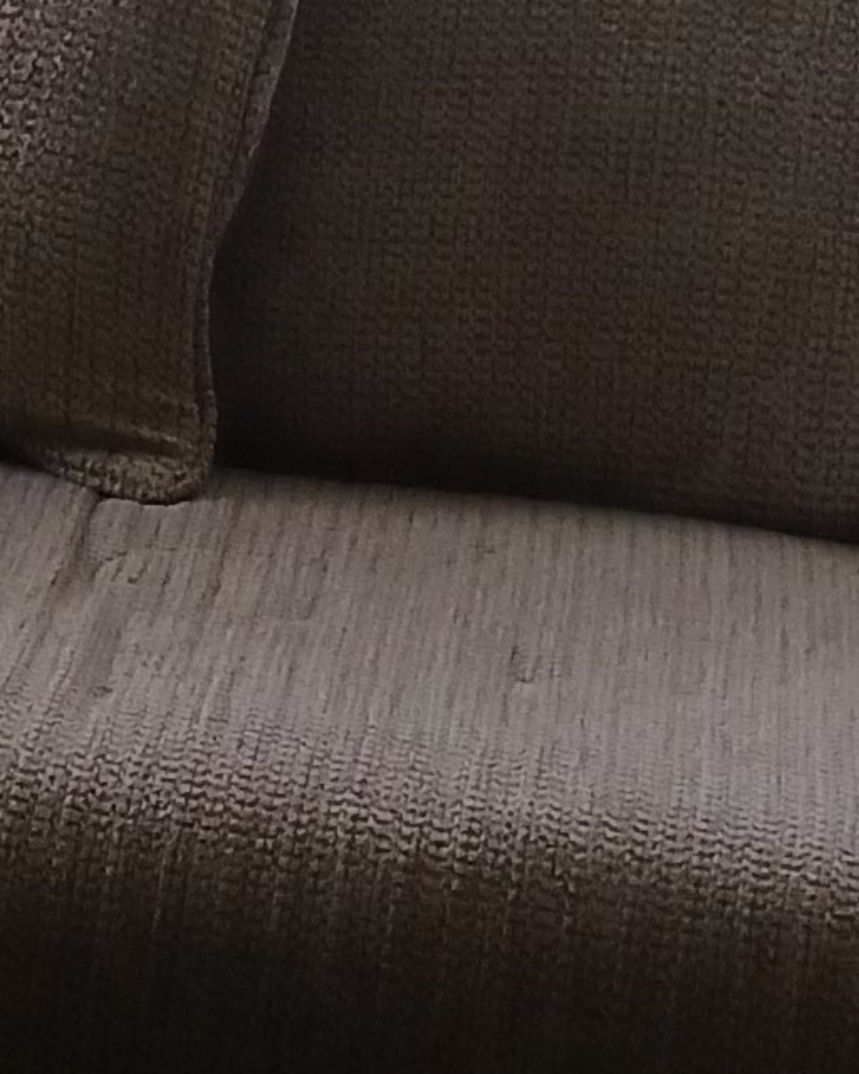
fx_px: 5339
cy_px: 91
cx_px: -1324
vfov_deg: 11.4
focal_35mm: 168
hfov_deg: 8.3
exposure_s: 1/60
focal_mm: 4
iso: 80
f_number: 1.8
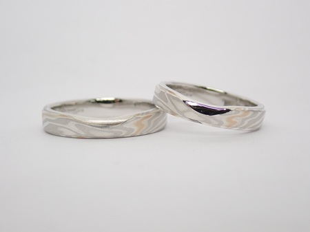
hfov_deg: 25.3
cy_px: 116
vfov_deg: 19.1
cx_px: 155
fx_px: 689
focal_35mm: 77
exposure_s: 1/125
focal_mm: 13.65
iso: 200
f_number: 4.1
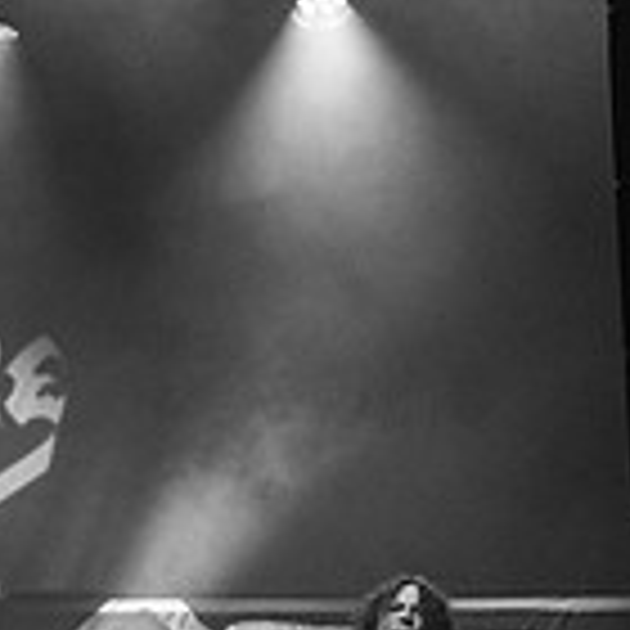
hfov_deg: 8.3
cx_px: -562
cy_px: 526
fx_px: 4139
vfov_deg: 8.7
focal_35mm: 201
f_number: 3.2
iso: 2500
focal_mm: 48
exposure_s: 1/400
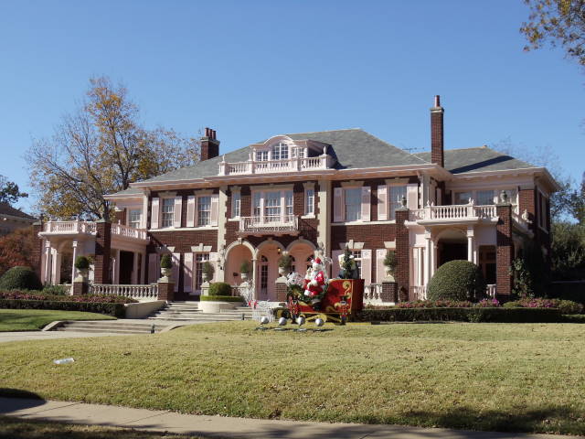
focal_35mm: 61
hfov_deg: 31.7
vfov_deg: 24.0
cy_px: 220
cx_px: 292
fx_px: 1031
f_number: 8.1
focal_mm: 8.3
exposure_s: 1/250
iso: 100
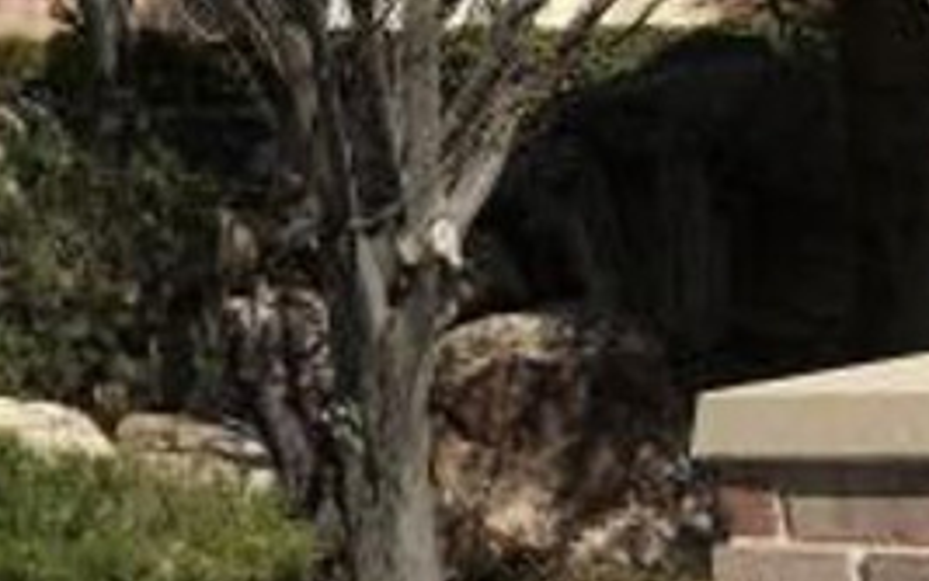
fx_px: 2988
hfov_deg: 15.5
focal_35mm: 118
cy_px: -3
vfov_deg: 11.0
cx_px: -668
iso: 25
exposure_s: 1/1832
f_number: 2.2
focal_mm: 4.15
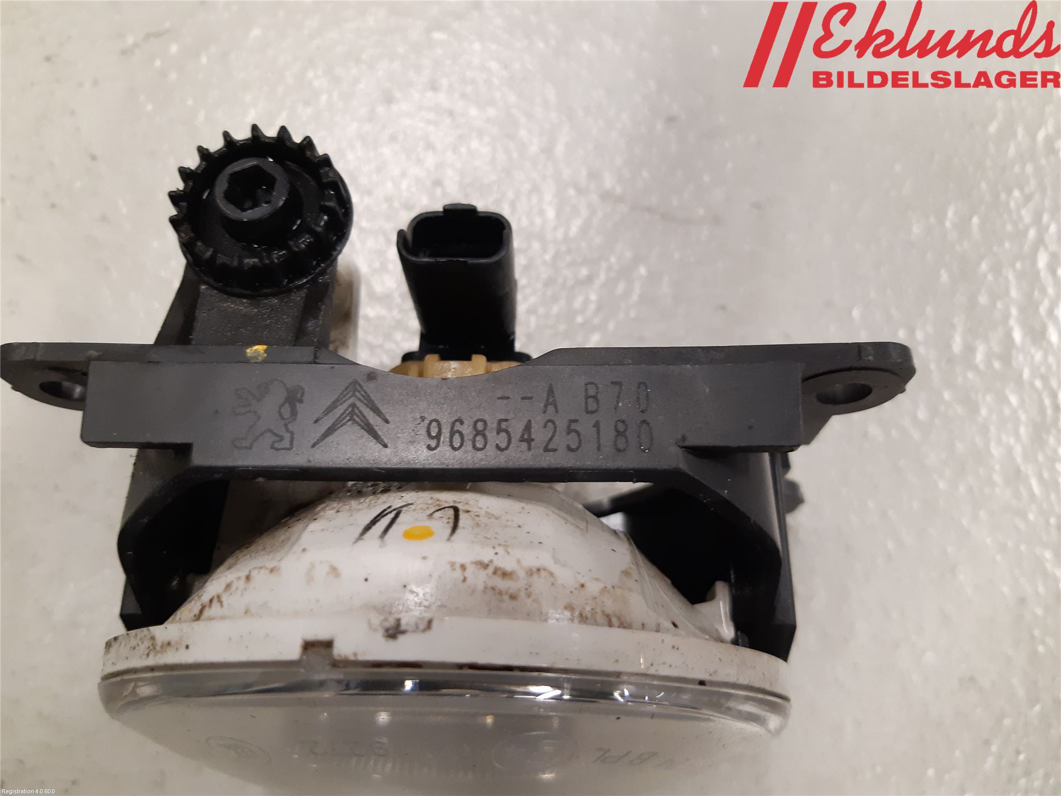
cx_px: 530
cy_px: 398
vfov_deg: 53.1
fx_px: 797
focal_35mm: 26
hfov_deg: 67.3
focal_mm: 3.93
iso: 200
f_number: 1.7
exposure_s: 1/50
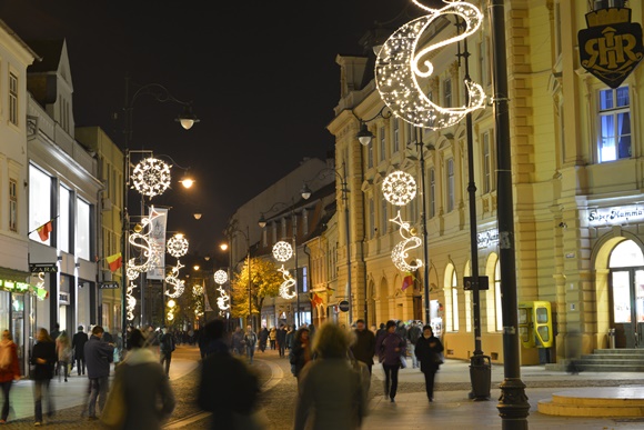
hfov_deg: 28.8
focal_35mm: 70
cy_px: 215
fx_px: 1252
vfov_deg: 19.5
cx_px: 322
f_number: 5.6
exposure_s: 1/2.5
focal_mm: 70
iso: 800
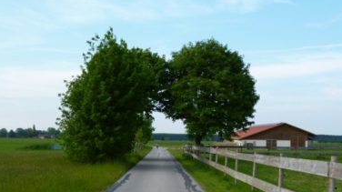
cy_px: 111
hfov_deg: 40.6
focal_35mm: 51
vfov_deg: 23.4
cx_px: 165
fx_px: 462
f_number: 3.4
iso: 100
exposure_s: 1/250
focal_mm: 7.9
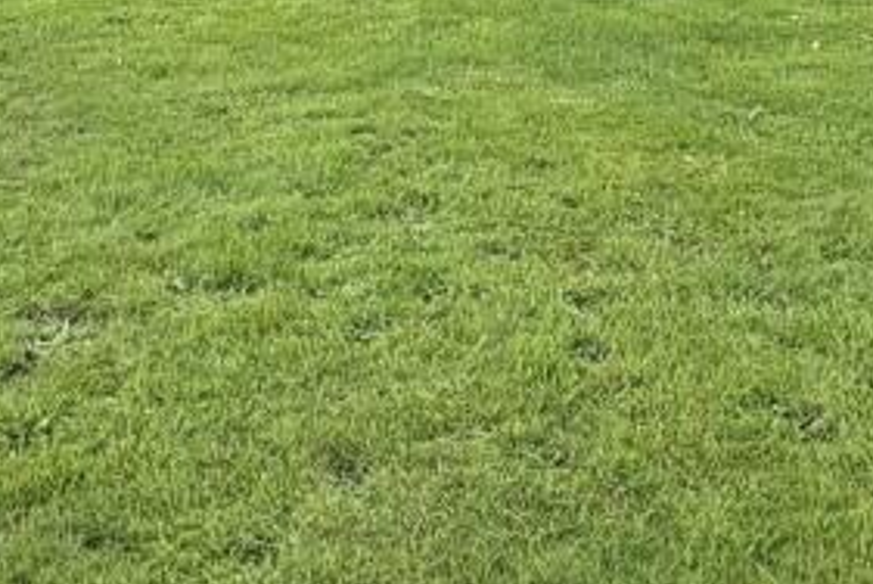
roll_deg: +1.1
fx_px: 1287
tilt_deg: +1.8
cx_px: 426
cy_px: -308
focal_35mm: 53
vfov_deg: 21.3
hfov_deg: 37.5
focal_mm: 2.22
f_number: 2.2
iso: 64
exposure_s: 1/435
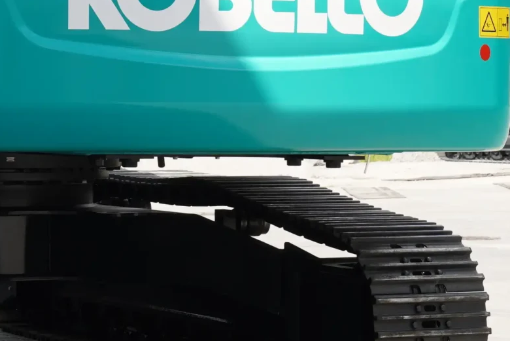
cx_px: 55
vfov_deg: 9.0
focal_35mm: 153
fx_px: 2164
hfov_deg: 13.3
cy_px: 41
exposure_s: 1/200
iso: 100
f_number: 3.5
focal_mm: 31
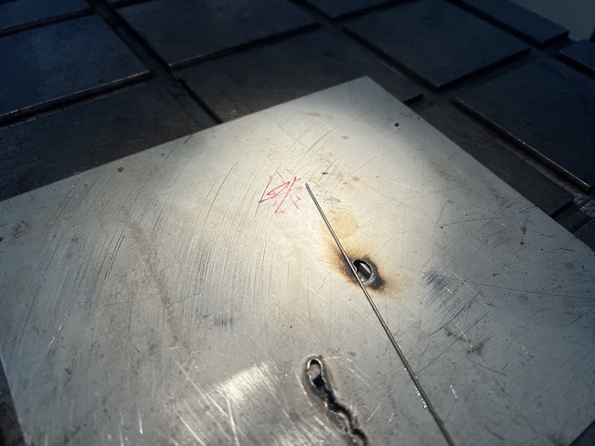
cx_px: 298
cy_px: 223
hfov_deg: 67.3
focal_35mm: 26
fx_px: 447
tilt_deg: -49.6
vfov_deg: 53.1
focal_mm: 5.7
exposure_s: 1/1724
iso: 50
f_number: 1.5
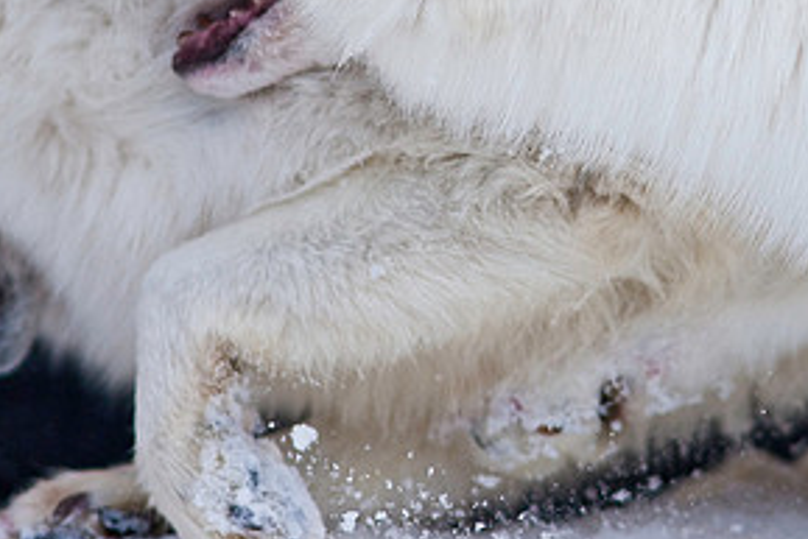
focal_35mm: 904
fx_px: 20299
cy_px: 18
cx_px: 623
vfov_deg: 1.5
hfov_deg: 2.3
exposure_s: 1/3200
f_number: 3.2
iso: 400
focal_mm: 300
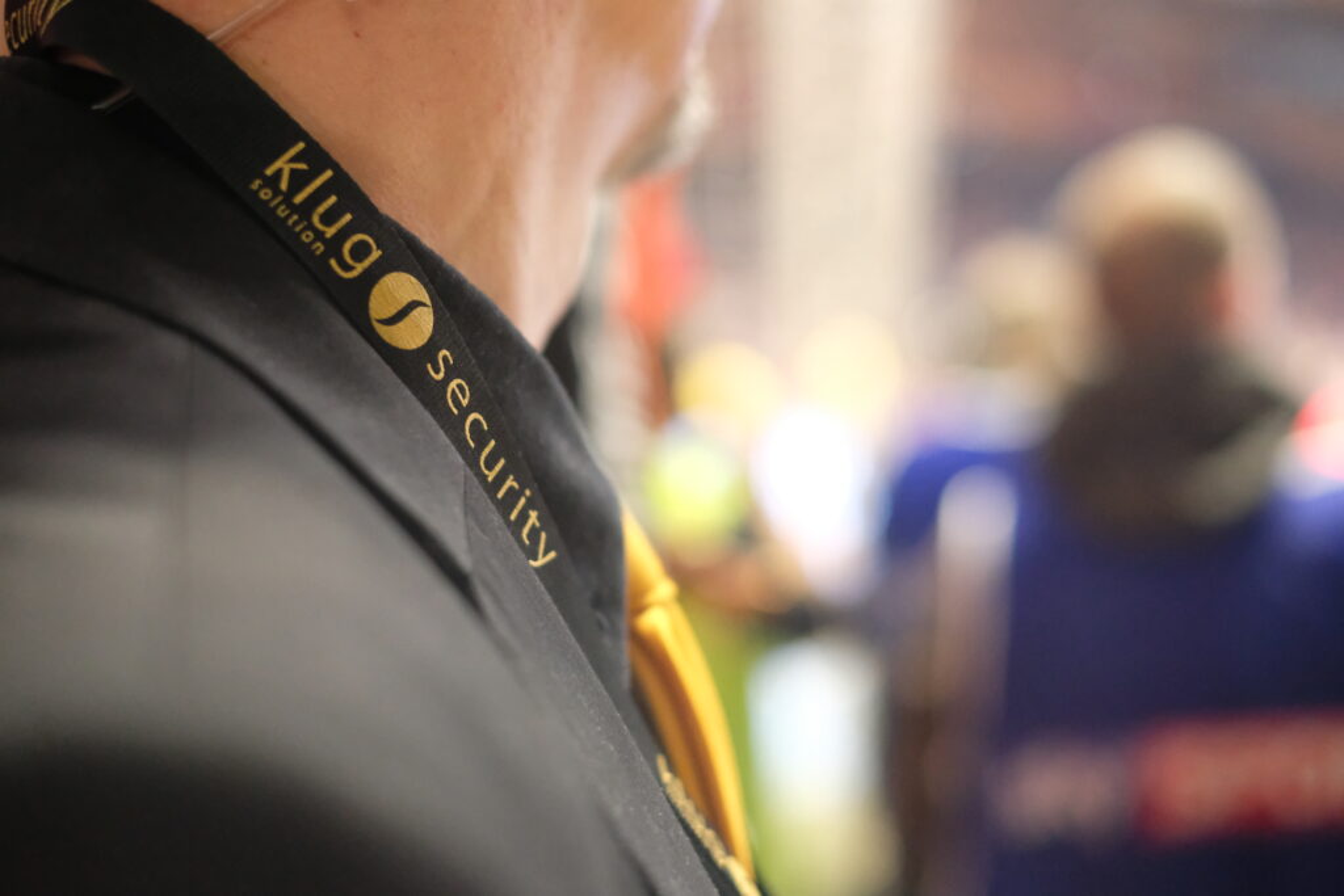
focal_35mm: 53
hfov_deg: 37.5
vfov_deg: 25.5
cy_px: 448
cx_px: 672
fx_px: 1979
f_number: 1.8
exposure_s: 1/400
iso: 6400
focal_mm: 35
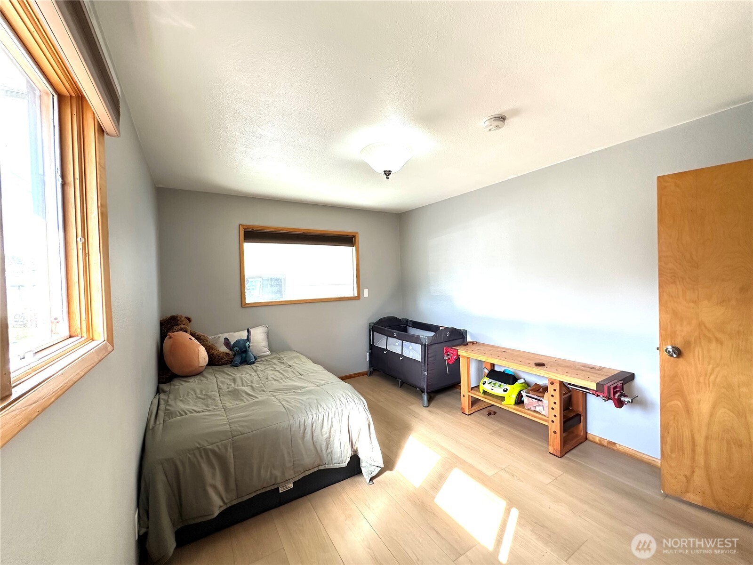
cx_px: 376
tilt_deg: -0.6
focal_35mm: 14
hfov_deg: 102.1
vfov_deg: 85.7
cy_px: 282
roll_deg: +1.3
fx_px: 305
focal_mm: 2.22
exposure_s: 1/120
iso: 200
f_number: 2.2
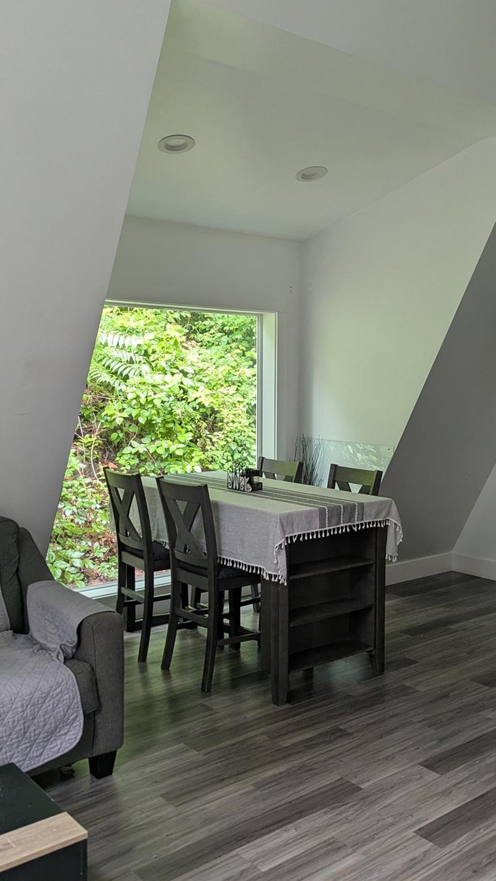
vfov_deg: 56.6
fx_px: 819
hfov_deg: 33.6
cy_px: 438
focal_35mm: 35
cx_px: 302
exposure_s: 1/225
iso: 461
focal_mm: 6.81
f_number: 1.85
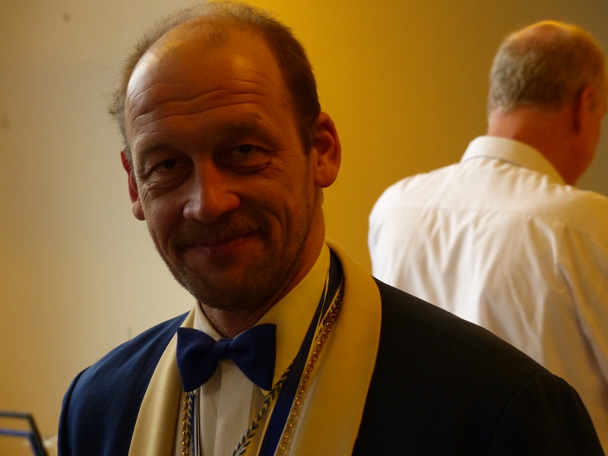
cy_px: 228
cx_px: 304
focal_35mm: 140
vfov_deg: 10.6
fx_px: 2459
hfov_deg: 14.1
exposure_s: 1/50
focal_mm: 25.2
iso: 400
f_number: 2.8
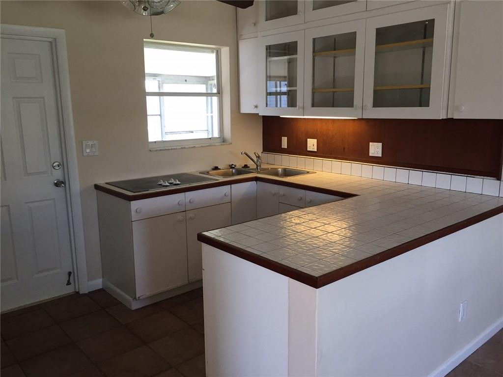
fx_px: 421
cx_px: 252
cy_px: 188
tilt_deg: -11.1
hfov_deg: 61.7
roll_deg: -2.0
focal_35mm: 29
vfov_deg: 48.2
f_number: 2.2
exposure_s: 1/30
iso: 40
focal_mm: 4.15
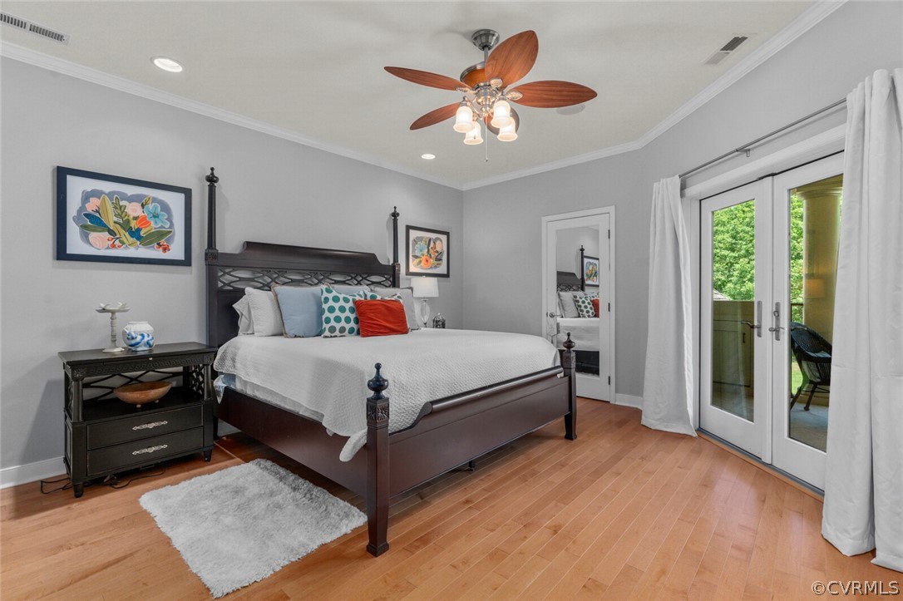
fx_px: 401
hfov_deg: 96.8
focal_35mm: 16
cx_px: 452
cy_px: 300
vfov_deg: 73.7
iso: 640
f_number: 7.1
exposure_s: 1/2.5
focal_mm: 16
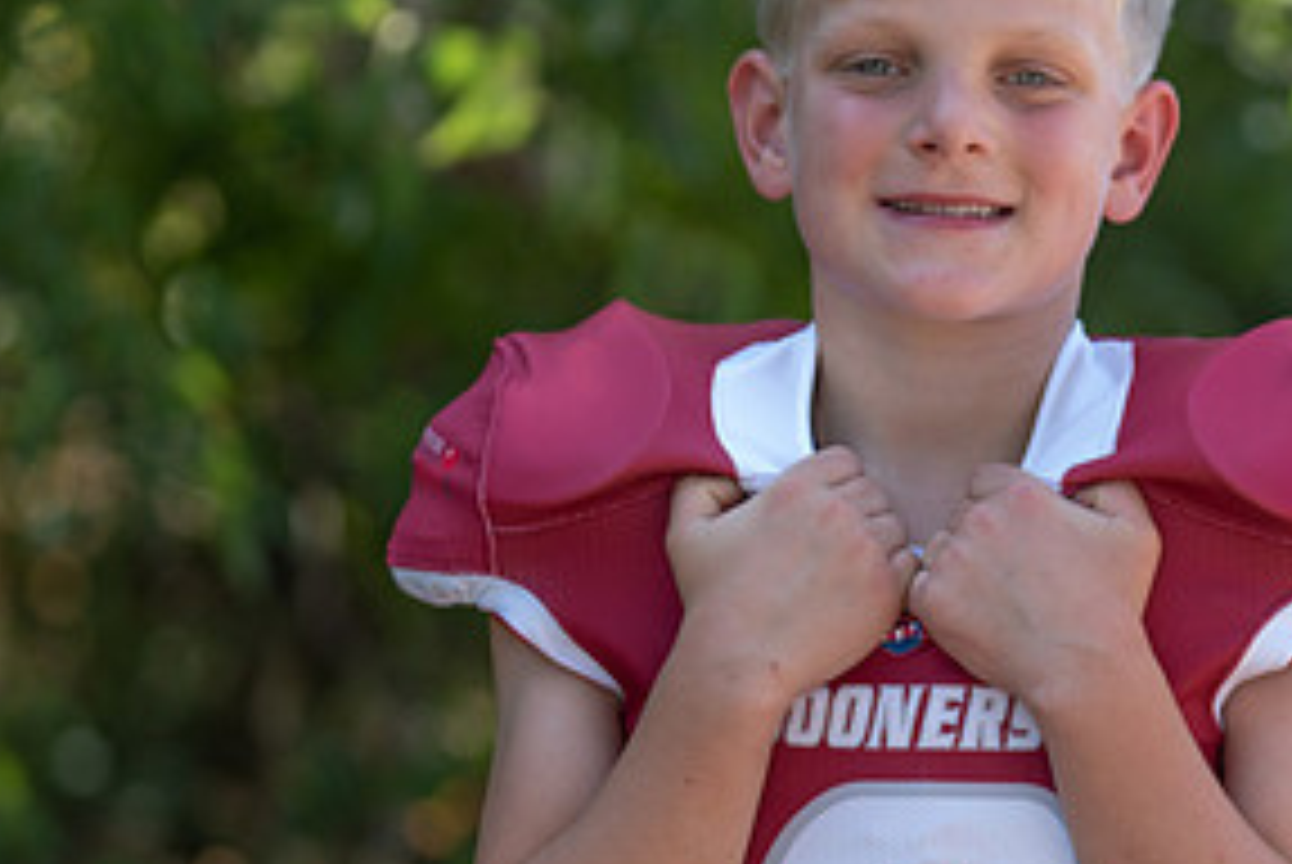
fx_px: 7257
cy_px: 578
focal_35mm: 202
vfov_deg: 6.8
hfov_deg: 10.1
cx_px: 1017
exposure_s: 1/320
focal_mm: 100
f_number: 2.8
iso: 80
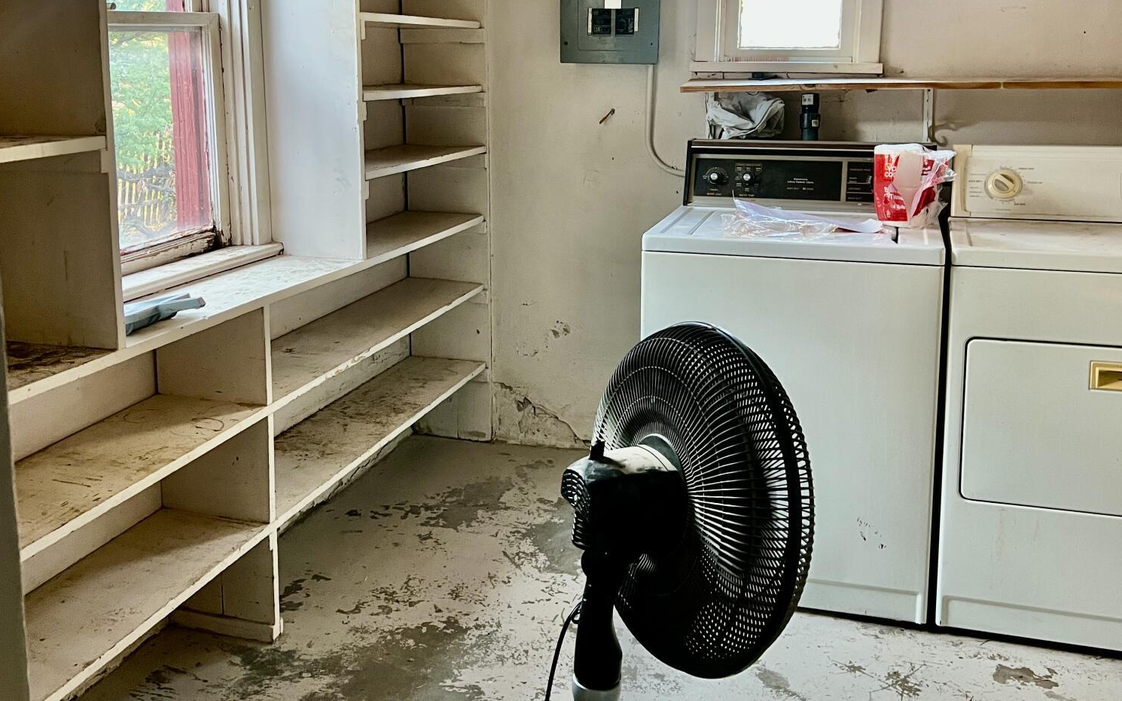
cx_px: 560
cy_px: 219
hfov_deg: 52.8
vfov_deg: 34.0
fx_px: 1131
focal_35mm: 37
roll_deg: +0.6
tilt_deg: -9.1
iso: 200
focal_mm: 5.7
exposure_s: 1/60
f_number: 1.5
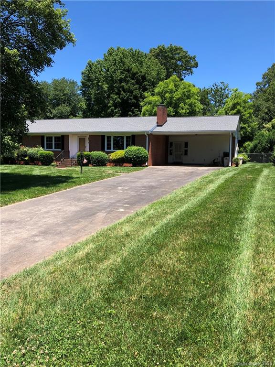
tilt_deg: -5.0
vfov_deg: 63.4
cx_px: 138
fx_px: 297
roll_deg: -2.0
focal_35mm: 28
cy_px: 184
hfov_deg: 49.7
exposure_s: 1/883
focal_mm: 3.99
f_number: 1.8
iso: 20
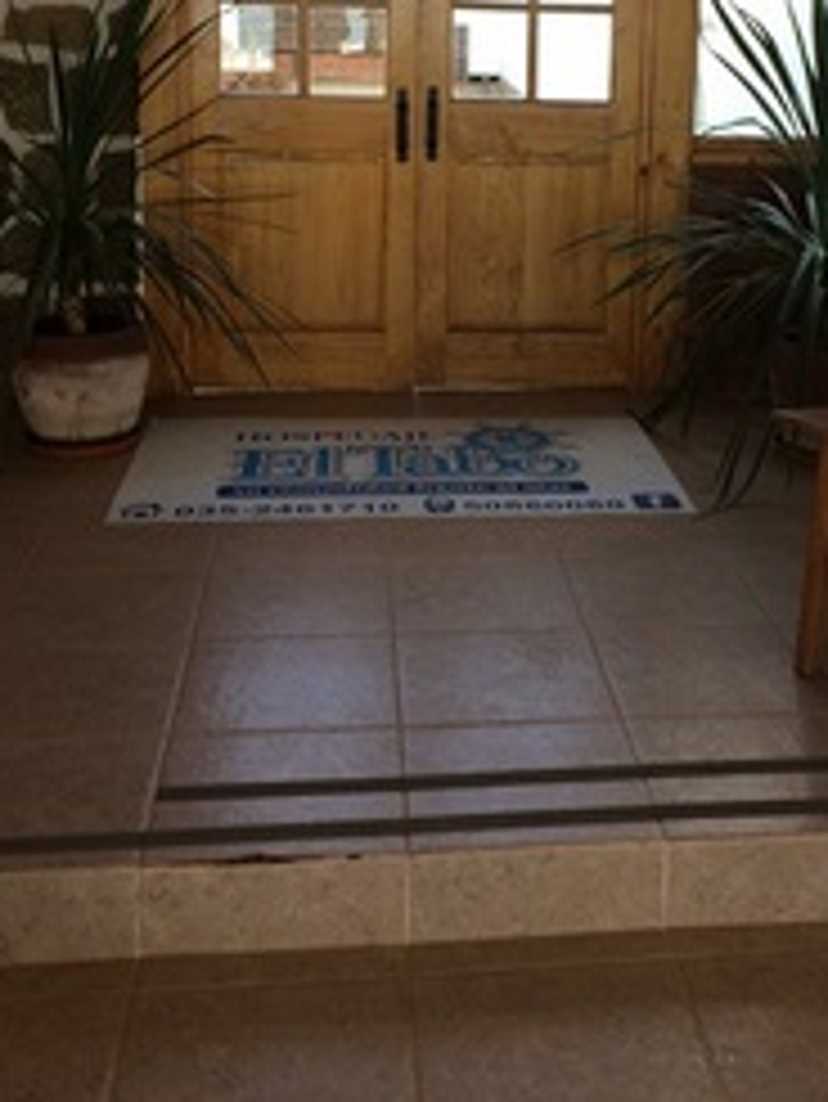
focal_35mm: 49
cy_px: 252
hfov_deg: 29.5
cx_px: 544
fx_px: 1561
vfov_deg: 37.7
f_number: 2.2
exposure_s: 1/60
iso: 32
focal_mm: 4.12
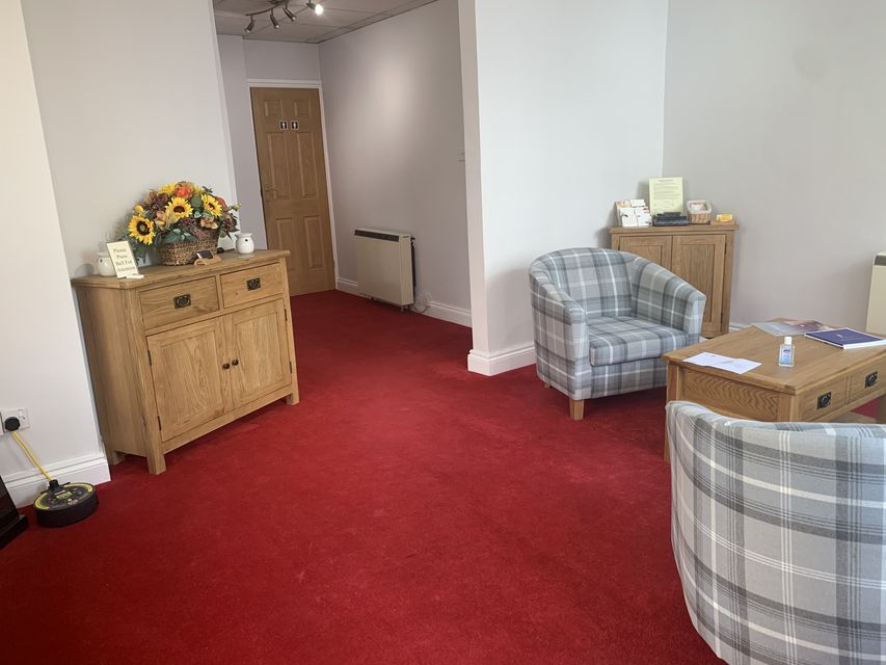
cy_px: 332
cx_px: 443
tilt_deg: -14.6
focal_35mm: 26
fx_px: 666
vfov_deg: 53.1
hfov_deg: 67.3
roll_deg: +2.0
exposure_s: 1/96
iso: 100
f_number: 1.8
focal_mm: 4.25
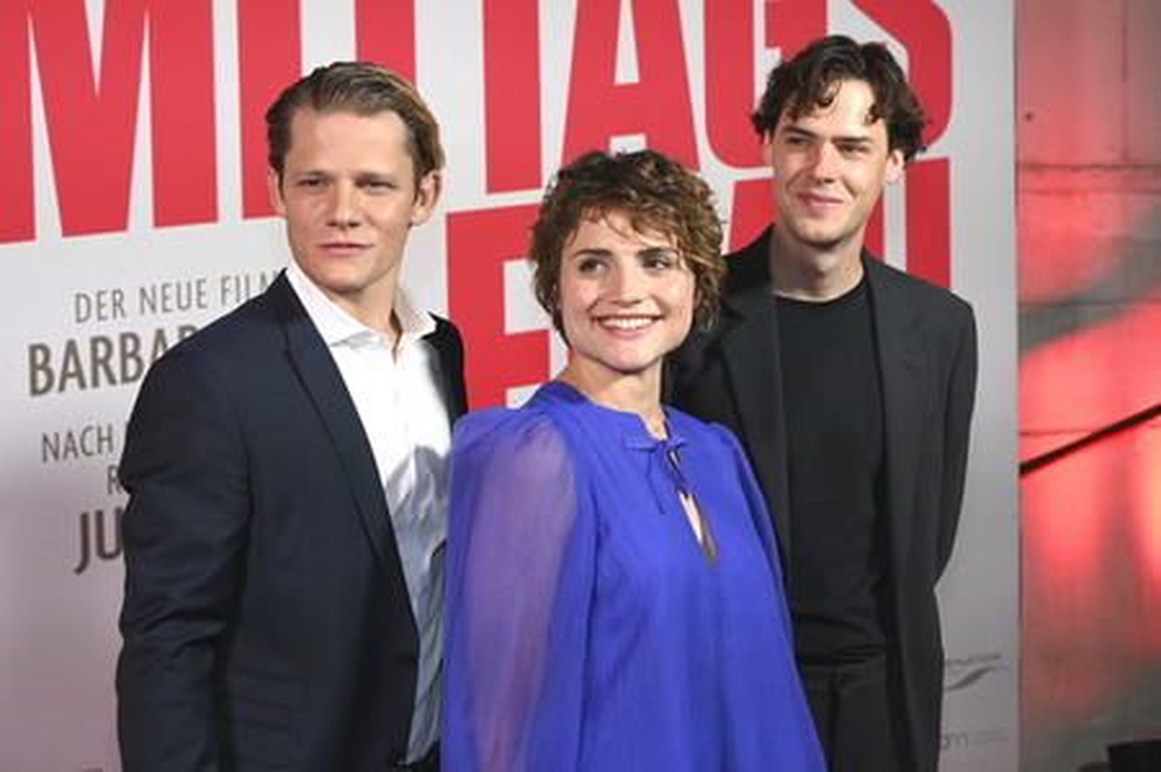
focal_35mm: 53
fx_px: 1708
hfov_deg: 37.5
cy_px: 386
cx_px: 580
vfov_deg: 25.5
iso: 2000
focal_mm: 53
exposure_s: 1/200
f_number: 7.1
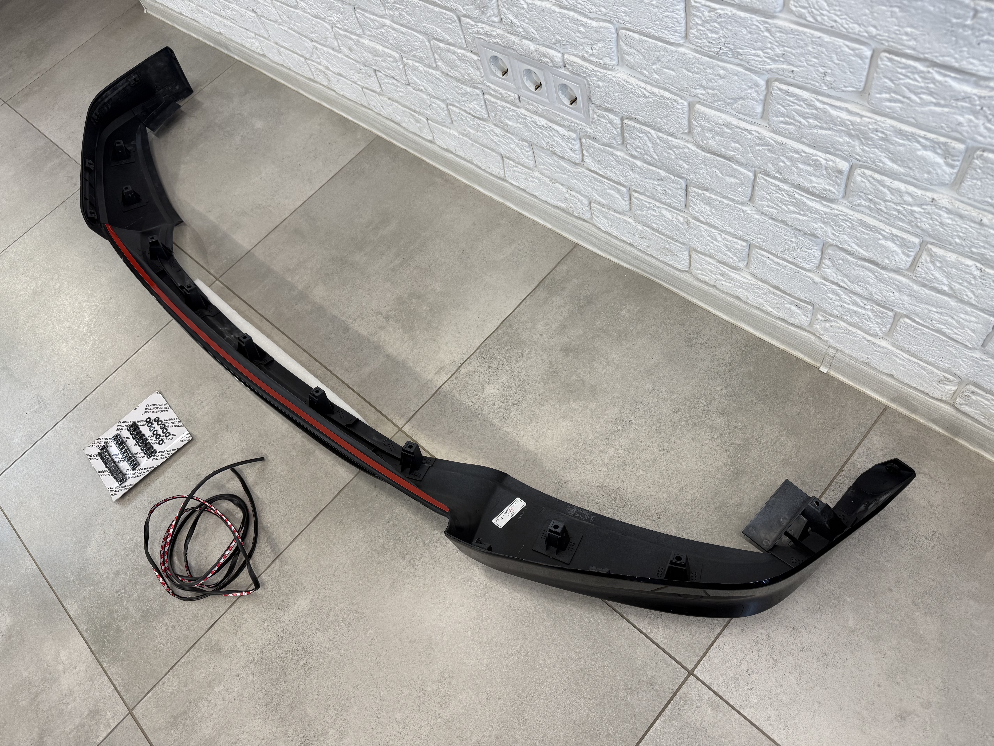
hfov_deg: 71.6
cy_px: 373
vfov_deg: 56.8
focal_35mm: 24
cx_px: 497
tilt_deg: -58.4
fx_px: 689
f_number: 1.78
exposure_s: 1/169
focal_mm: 6.76
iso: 64
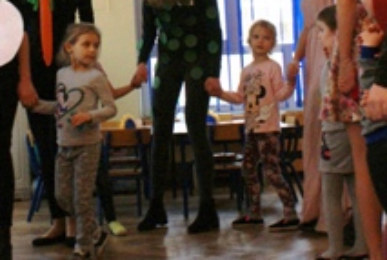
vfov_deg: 14.9
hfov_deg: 22.5
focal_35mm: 90
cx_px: 140
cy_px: -13
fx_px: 970
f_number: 5.6
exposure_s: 1/60
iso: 400
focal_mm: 20
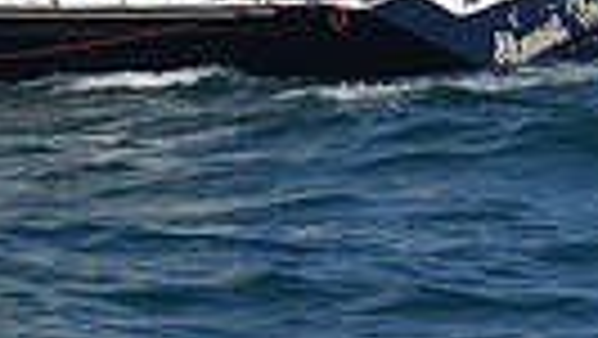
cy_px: -960
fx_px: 5093
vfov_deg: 3.6
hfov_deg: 6.7
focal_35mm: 321
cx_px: -191
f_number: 8
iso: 250
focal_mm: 70
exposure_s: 1/1600
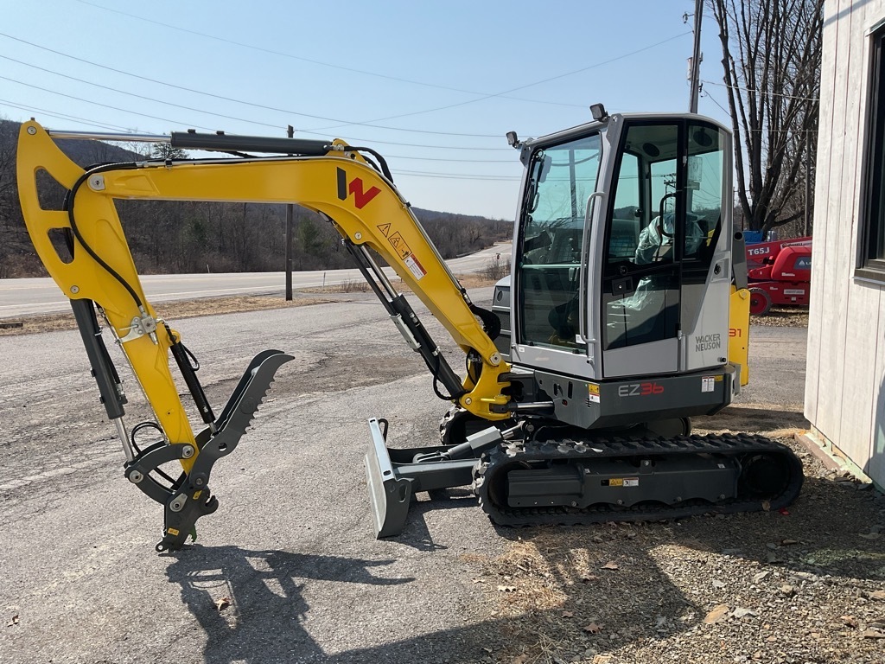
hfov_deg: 61.7
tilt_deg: -8.5
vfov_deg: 48.2
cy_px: 332
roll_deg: +0.3
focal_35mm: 29
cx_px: 442
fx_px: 741
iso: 16
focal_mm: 3
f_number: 1.8
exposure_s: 1/2427
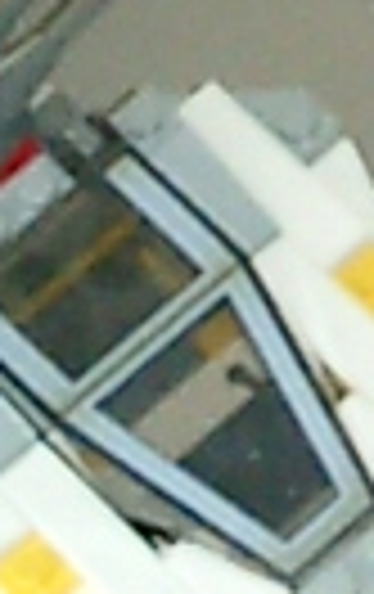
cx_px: 1600
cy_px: -392
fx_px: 5992
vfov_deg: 5.6
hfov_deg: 3.4
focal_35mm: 369
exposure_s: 1/30
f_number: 3.2
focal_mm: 7.5
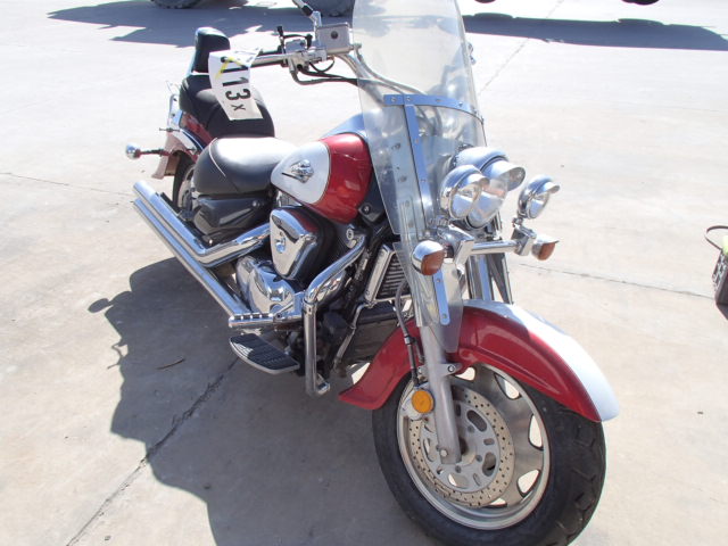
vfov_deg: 49.7
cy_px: 273
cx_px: 364
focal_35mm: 28
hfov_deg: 63.4
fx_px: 589
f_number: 3.9
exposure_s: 1/500
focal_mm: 5
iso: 100
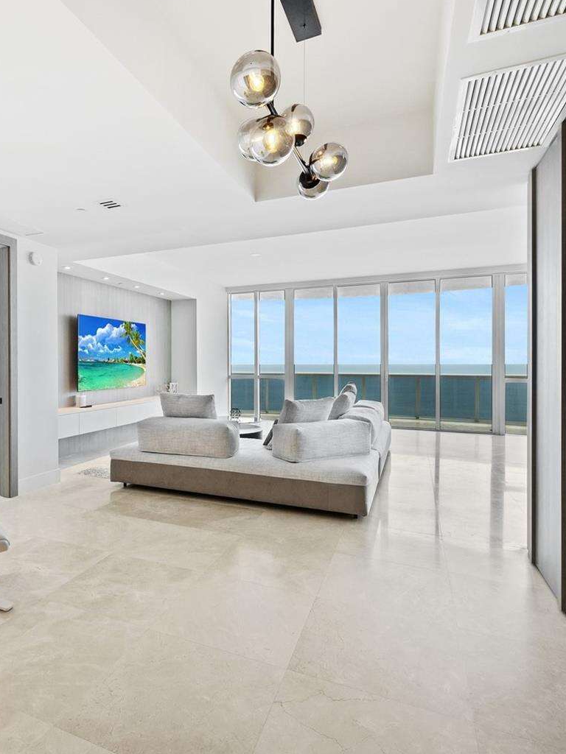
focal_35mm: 21
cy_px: 380
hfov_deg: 61.6
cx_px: 179
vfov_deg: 79.0
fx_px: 458
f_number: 8
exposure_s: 1/30
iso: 200
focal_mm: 14
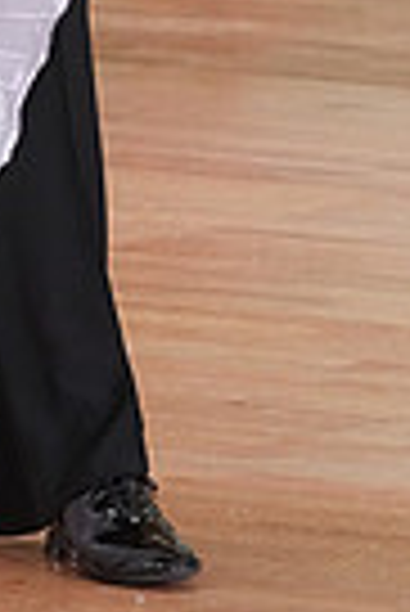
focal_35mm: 560
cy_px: -238
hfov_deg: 2.5
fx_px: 9542
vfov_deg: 3.7
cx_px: -246
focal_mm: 131
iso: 3200
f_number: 6.3
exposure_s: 1/200
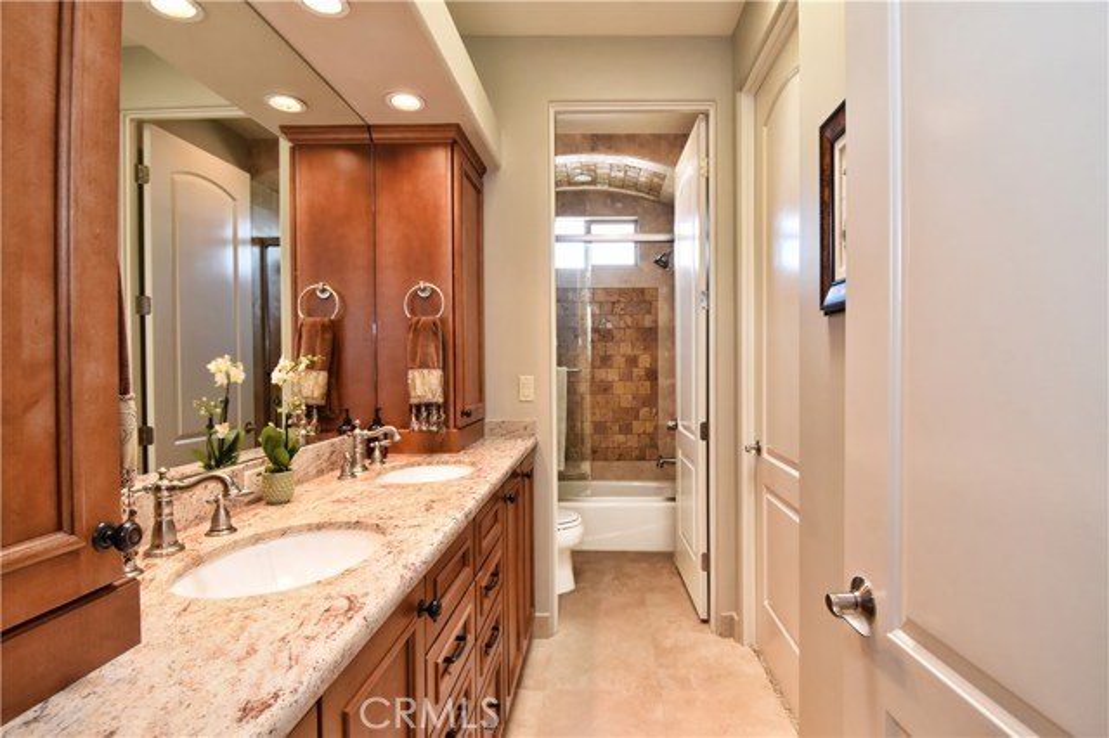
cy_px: 369
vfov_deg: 69.6
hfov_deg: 92.5
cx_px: 554
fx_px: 531
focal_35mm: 17
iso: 1000
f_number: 8
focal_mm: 11.5
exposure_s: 1/50
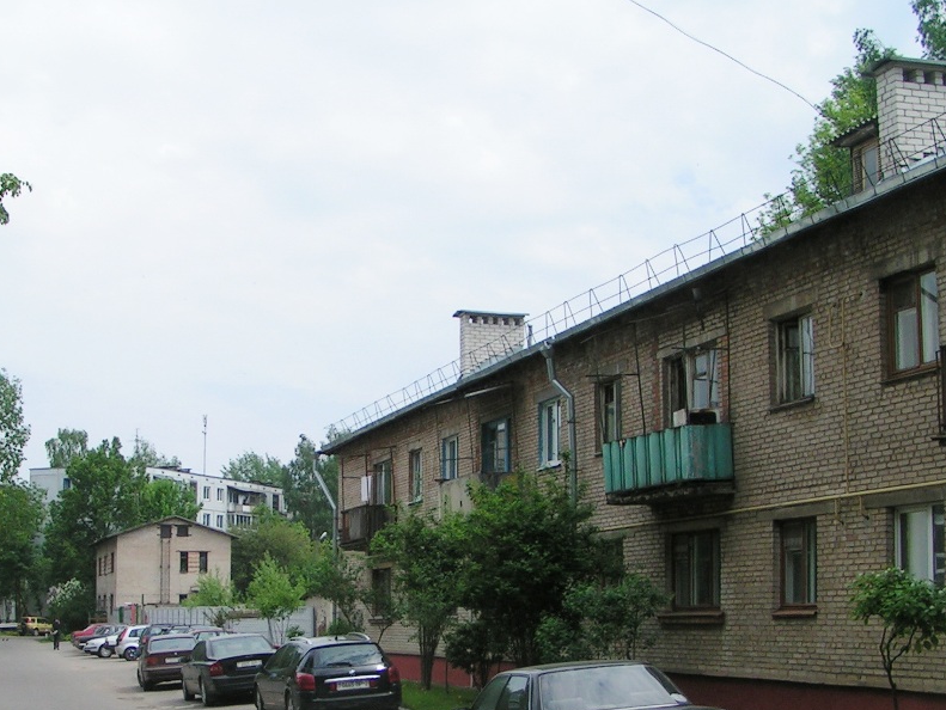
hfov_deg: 33.0
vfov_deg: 25.1
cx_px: 347
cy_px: 463
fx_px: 1586
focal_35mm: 58
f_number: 5.6
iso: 50
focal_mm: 5.8
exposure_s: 1/500
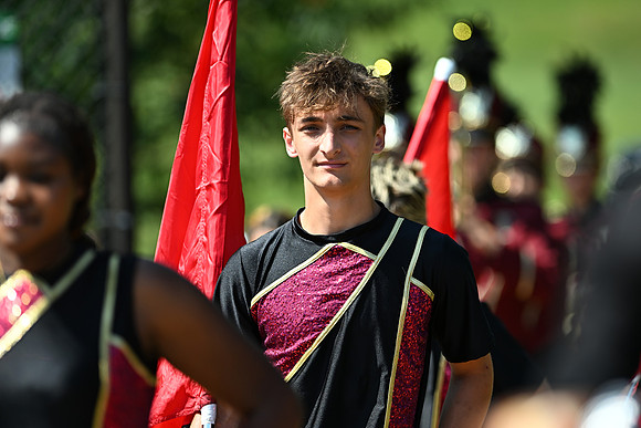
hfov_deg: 6.9
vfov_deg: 4.6
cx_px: 320
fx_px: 5343
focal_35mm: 300
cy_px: 214
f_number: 3.2
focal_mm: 300
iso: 250
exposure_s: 1/2500
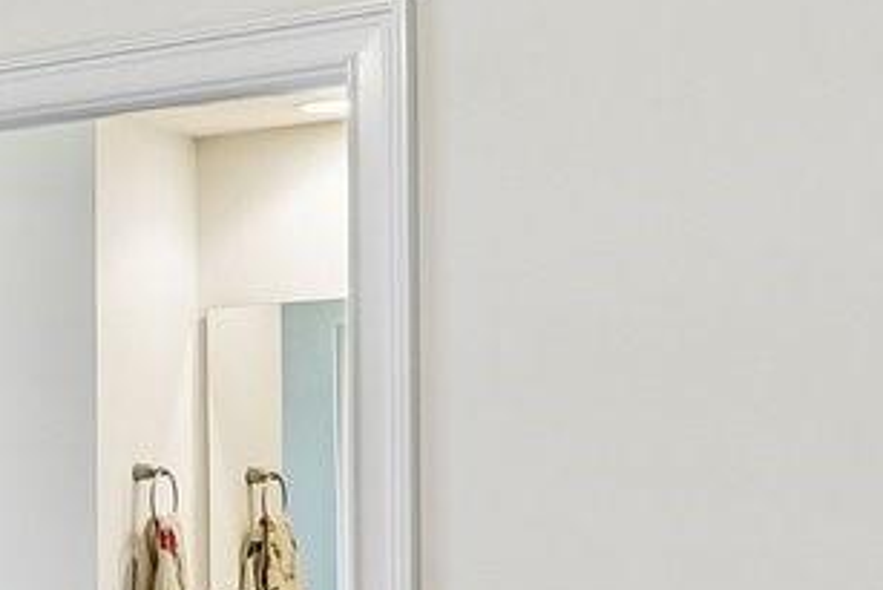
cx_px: -903
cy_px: 566
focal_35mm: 100
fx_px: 2454
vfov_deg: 13.5
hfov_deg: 15.8
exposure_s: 1/4
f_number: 8
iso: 200
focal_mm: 15
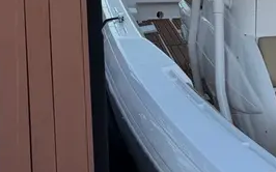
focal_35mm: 98
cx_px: 11
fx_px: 737
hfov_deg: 20.6
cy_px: -150
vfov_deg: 12.1
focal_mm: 6.76
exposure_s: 1/1314
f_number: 1.78
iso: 80
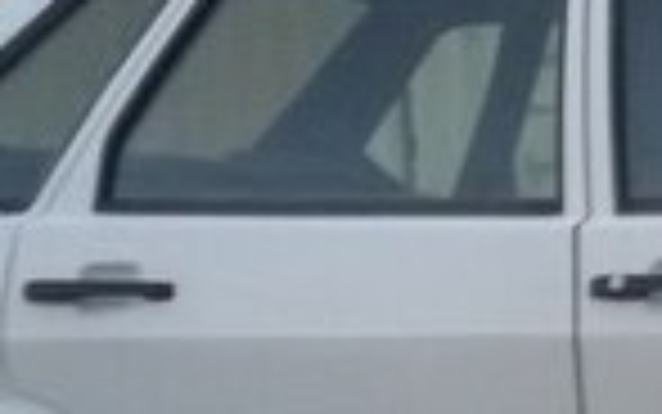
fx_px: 2671
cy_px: 556
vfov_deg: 8.7
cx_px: 946
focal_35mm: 148
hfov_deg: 13.4
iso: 100
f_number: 2.4
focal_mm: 2.93
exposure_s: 1/33
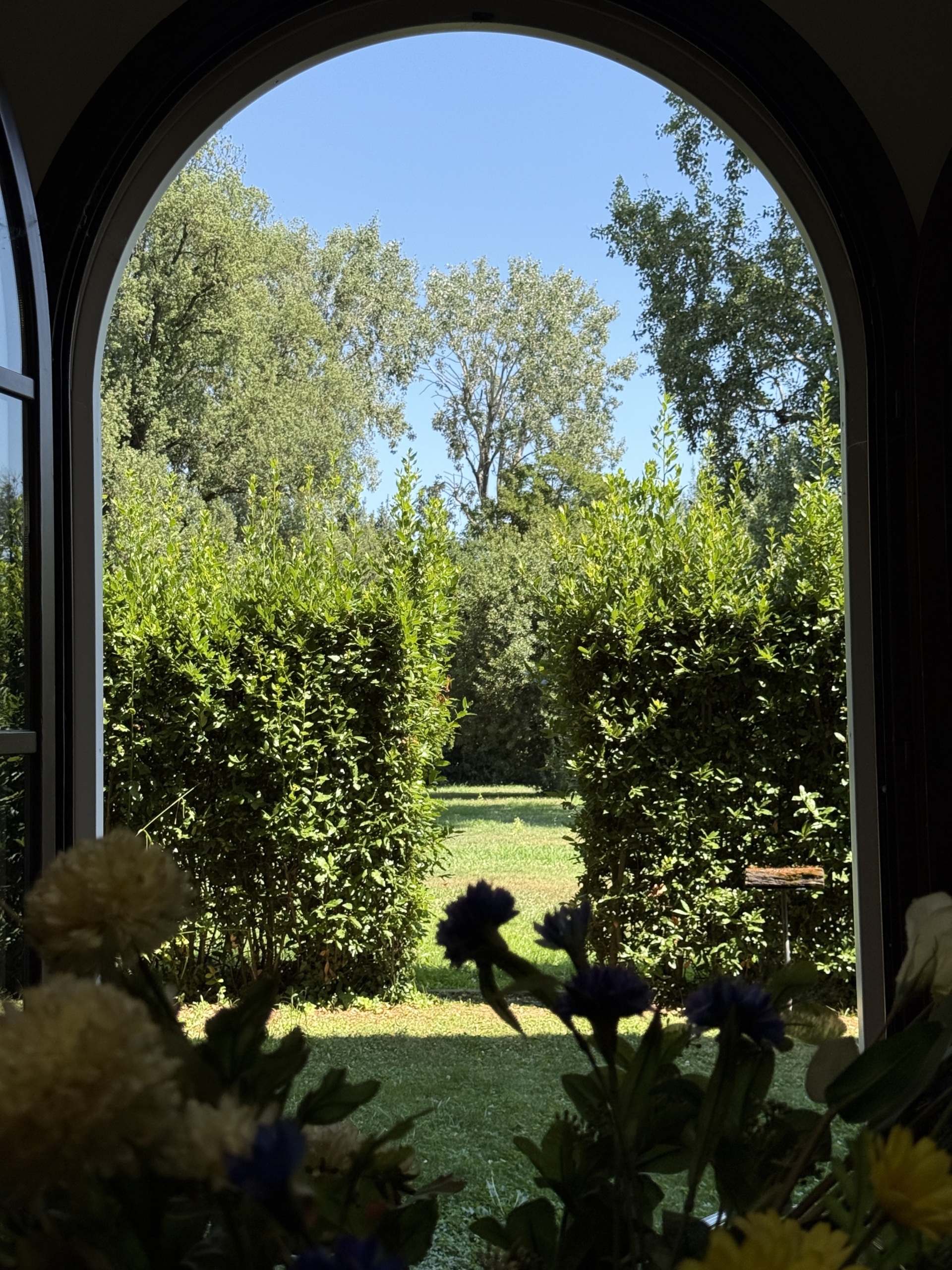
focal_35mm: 48
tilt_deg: +3.6
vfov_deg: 39.7
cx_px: 476
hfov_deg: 30.3
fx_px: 1760
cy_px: 635
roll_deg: -0.2
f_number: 1.78
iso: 80
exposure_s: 1/1754
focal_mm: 6.76
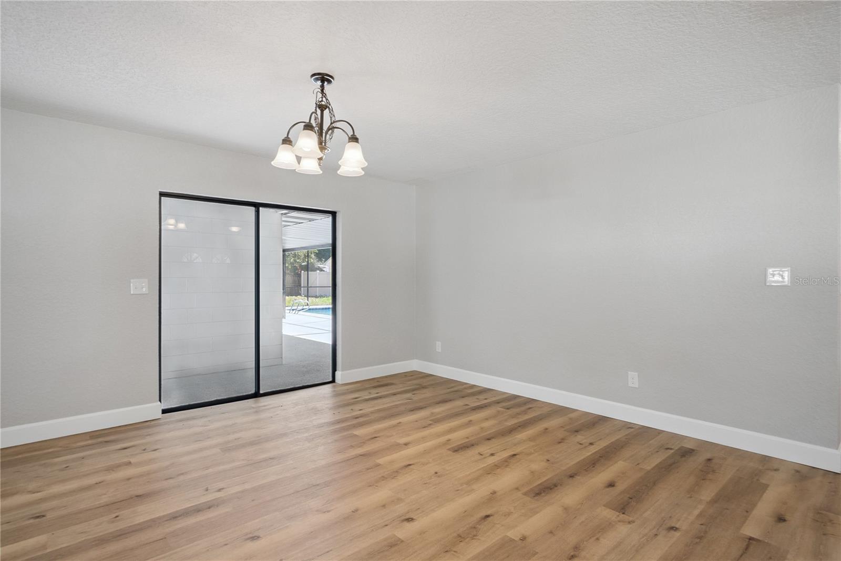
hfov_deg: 90.0
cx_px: 420
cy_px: 280
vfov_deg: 67.4
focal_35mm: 18
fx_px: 421
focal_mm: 18
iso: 640
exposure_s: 1/50
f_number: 9
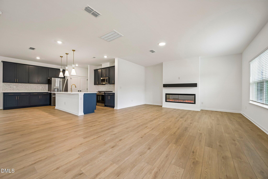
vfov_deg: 81.2
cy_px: 90
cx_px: 134
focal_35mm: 14
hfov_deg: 104.3
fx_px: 104
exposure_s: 1/15
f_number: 8
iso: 280
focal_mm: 14
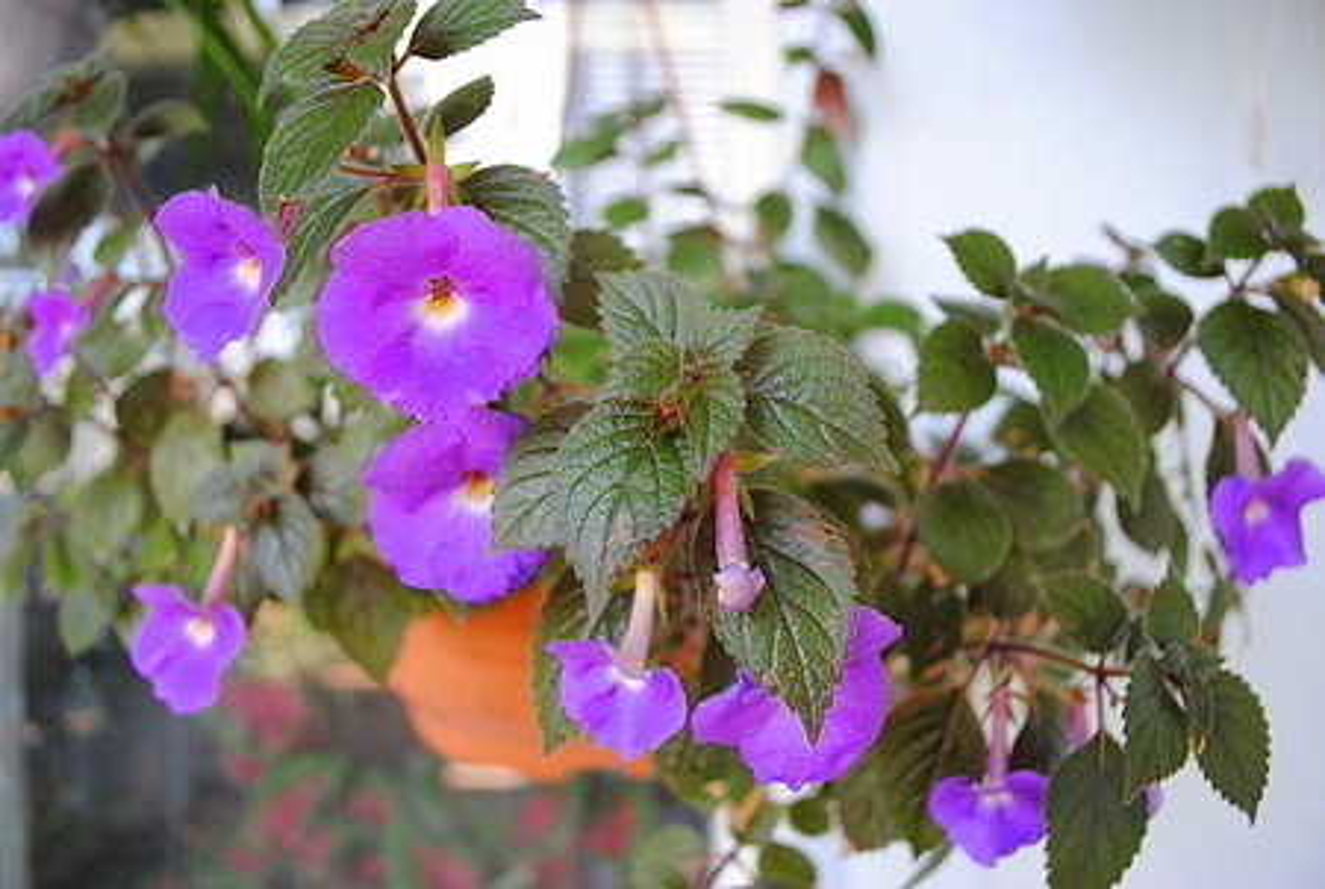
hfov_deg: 67.3
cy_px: 444
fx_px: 996
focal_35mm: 27
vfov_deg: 48.1
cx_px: 662
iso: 280
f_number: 3.5
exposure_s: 1/60
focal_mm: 18
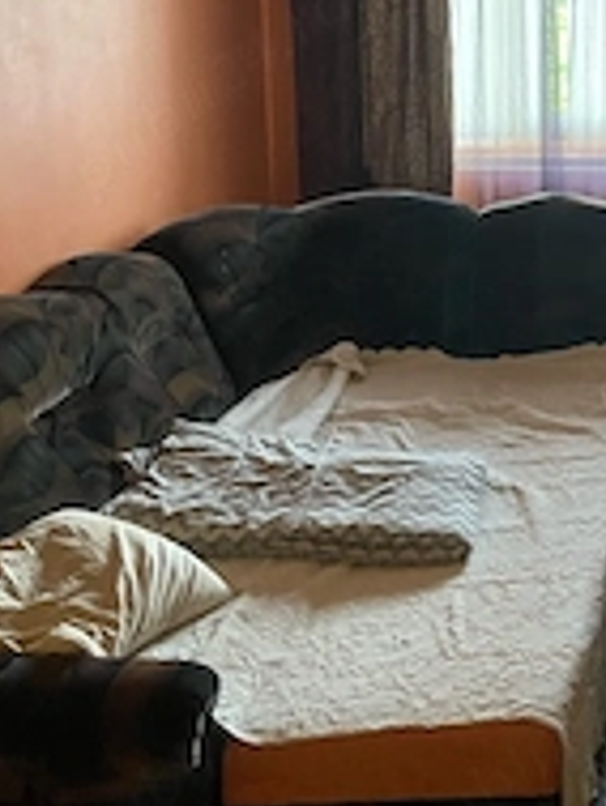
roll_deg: +1.0
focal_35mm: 53
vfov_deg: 34.8
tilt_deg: -7.3
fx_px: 1236
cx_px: 627
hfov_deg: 25.9
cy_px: 141
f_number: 1.6
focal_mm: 5.1
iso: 500
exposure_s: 1/40
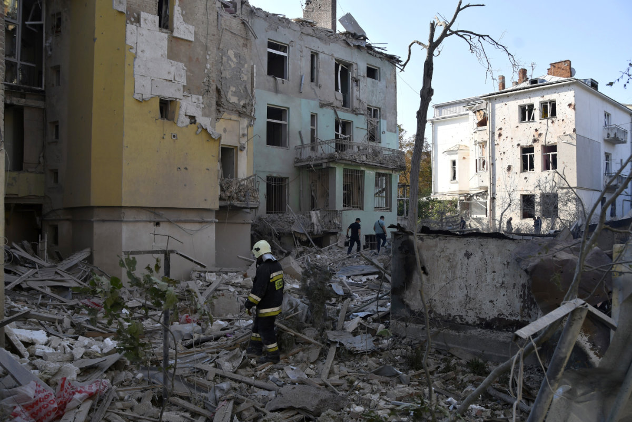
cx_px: 316
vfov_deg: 47.9
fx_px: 474
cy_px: 211
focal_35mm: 27
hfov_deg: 67.4
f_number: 5.6
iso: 180
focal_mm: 18
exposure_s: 1/500
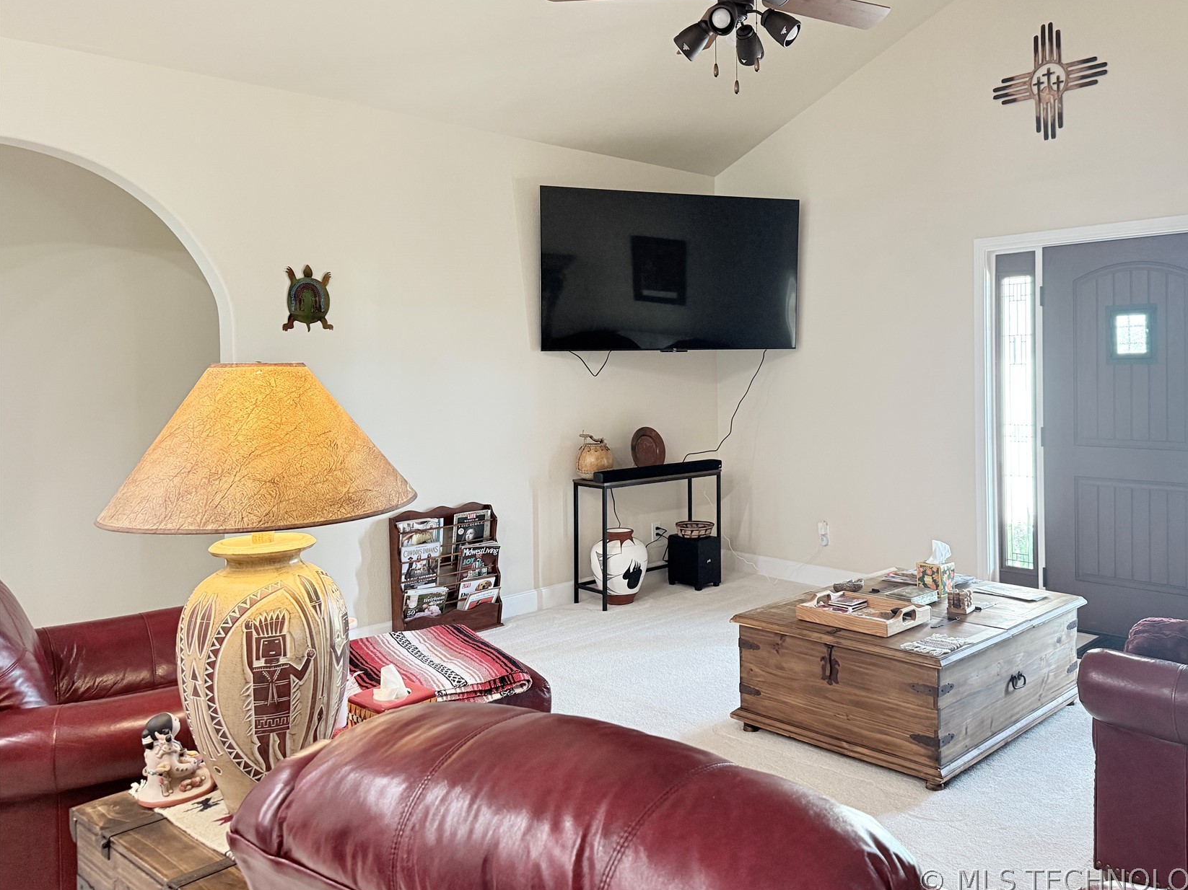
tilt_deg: -1.1
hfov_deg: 63.1
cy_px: 385
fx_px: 961
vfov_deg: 49.6
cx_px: 691
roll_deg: +0.7
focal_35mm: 28
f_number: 1.78
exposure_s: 1/60
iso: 250
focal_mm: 6.76
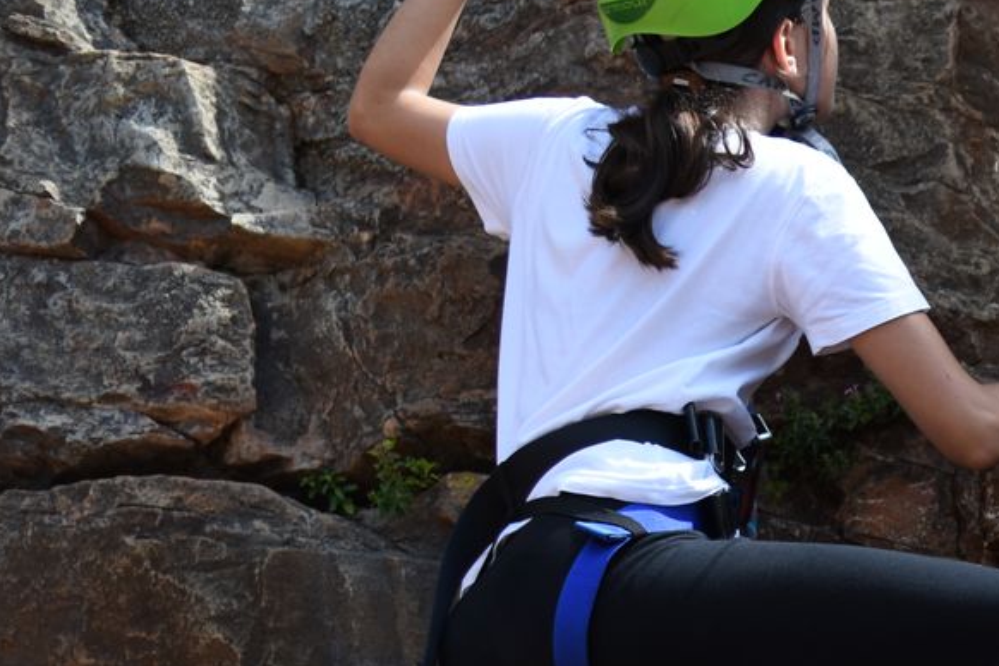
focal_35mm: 165
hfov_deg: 11.9
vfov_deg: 8.3
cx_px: 1476
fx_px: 4578
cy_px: 633
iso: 200
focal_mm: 50
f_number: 2
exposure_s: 1/4000
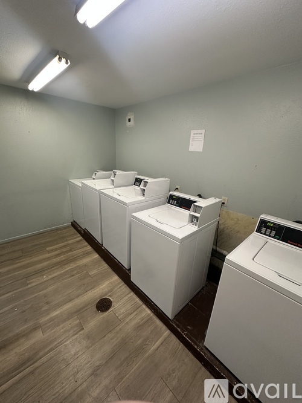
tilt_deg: -16.9
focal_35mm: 14
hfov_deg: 85.7
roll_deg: -3.5
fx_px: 163
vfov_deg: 102.1
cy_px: 202
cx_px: 151
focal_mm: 2.22
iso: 160
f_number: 2.2
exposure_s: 1/60
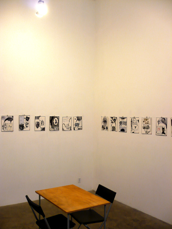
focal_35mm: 35
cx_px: 86
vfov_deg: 52.6
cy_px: 114
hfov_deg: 40.7
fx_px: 232
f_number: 2.8
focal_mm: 5.8
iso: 100
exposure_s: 1/40
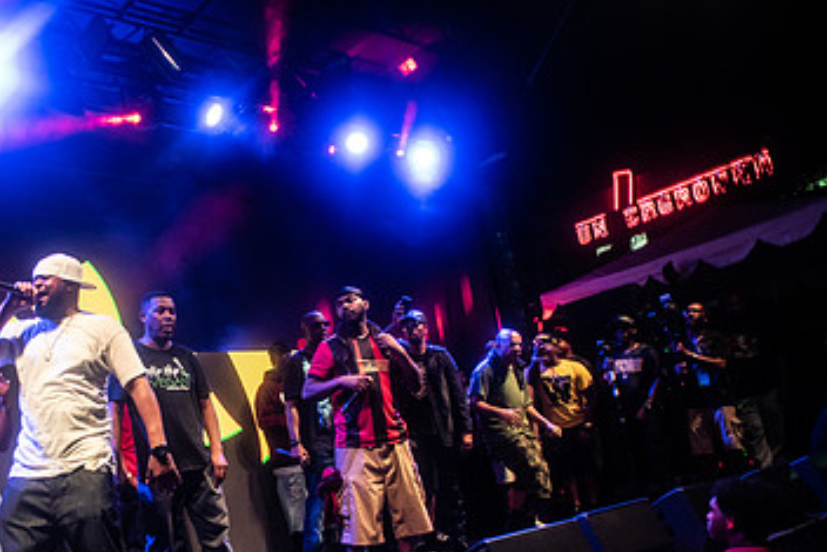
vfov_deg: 39.1
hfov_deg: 53.8
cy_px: 400
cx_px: 181
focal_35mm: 33
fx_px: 758
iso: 2000
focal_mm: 20
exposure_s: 1/200
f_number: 3.5
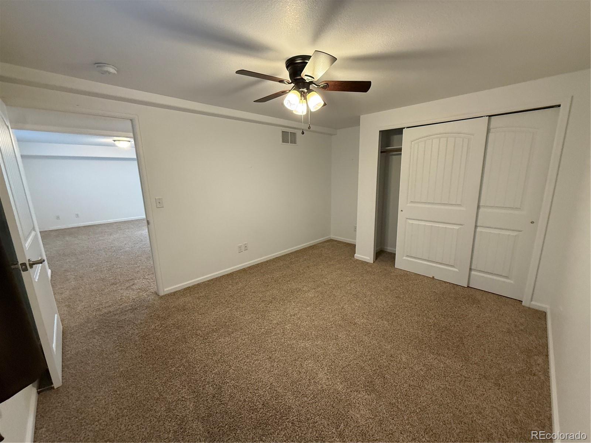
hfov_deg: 102.1
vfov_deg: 85.7
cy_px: 222
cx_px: 296
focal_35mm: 14
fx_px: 239
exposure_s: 1/60
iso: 320
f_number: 2.2
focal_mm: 2.22
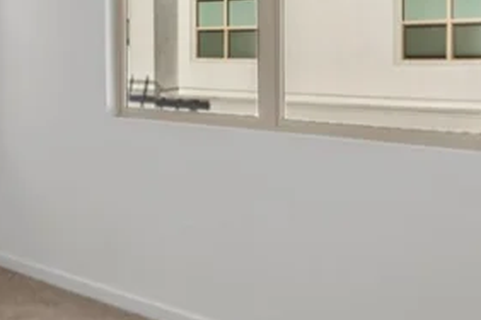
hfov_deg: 32.8
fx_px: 775
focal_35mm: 58
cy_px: 47
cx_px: 49
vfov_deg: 22.9
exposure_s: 1/30
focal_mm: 16
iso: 100
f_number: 7.1
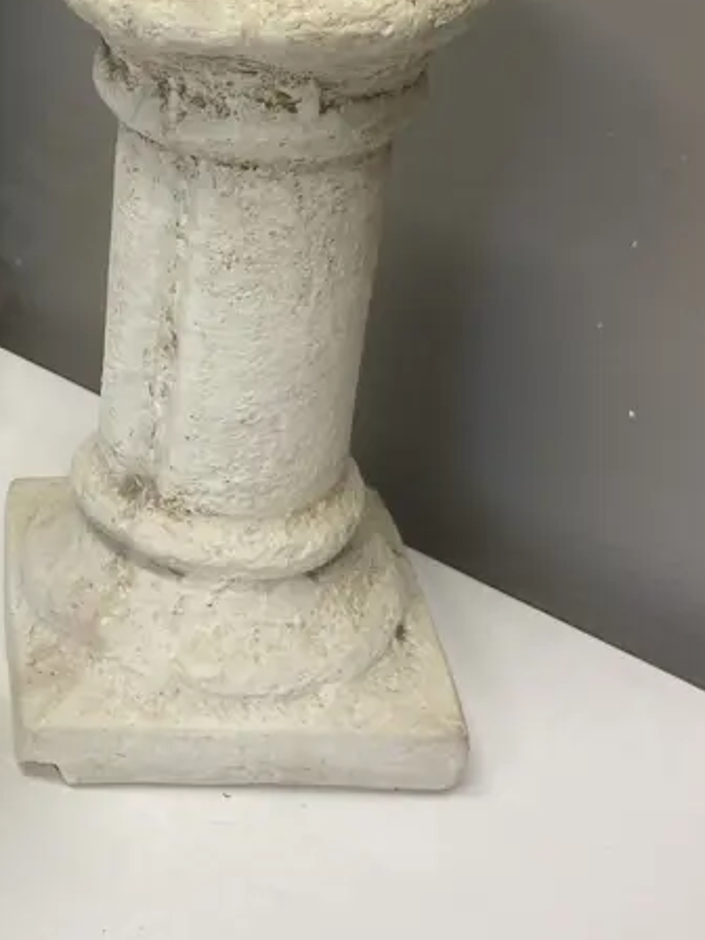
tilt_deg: -30.1
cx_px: -50
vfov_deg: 30.0
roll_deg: -3.5
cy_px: 306
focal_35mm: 64
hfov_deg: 21.8
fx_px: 1738
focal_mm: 3.99
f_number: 1.8
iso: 80
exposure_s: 1/100
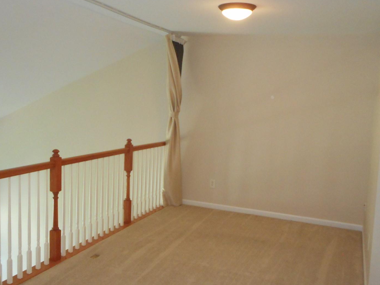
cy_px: 146
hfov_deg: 49.9
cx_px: 156
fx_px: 406
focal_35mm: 37
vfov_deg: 38.7
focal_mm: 4.5
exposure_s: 1/25
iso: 400
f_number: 3.7
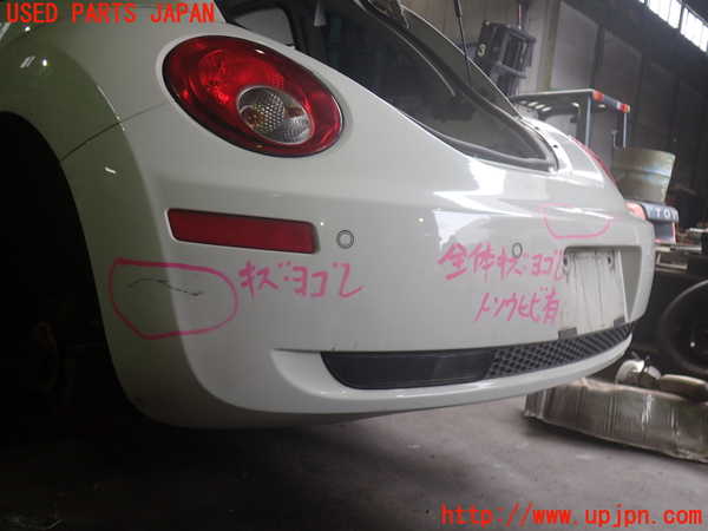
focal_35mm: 30
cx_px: 354
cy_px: 266
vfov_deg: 46.8
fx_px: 614
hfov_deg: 60.0
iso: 200
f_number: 2.3
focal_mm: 5.4
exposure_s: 1/100
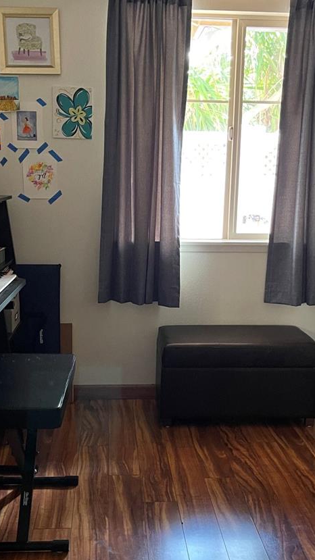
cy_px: 297
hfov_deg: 29.0
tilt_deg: -11.4
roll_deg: -0.2
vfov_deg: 49.4
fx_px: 609
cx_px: 156
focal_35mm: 41
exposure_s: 1/30
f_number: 1.6
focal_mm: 5.1
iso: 500
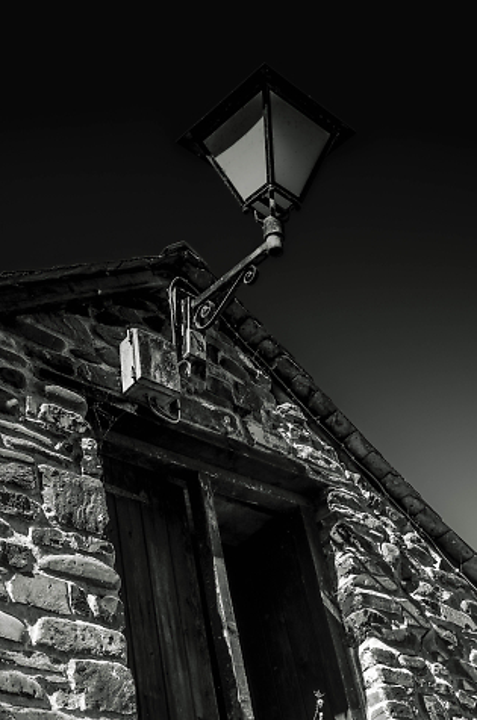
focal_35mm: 58
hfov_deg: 23.3
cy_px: 442
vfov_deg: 34.4
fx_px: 1159
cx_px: 248
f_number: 5.6
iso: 100
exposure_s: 1/125
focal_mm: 31
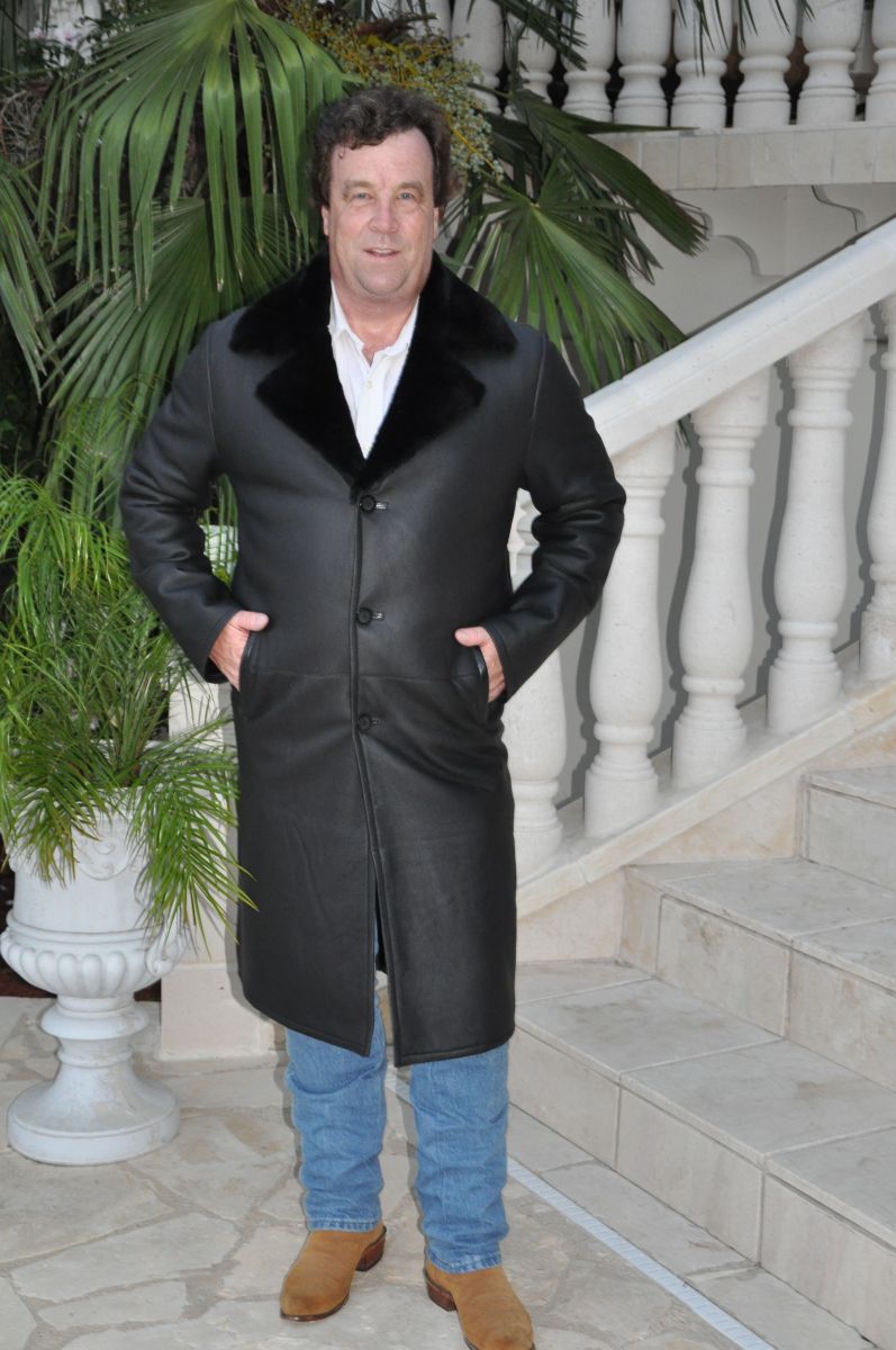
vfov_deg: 37.9
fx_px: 1965
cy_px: 675
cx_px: 448
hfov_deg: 25.7
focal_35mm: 52
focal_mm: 35
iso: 800
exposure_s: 1/60
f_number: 4.5
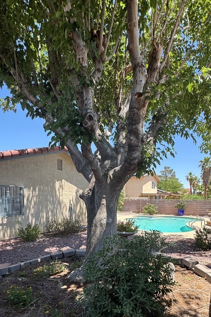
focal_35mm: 20
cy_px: 202
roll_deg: -0.4
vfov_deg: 82.1
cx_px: 110
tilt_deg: -1.1
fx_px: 176
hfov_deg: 61.9
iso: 40
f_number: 2.2
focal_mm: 2.22
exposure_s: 1/518
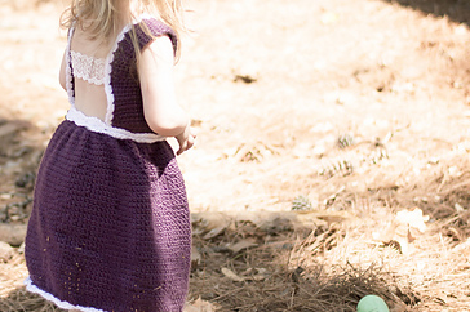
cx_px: 97
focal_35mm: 132
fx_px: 1722
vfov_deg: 10.4
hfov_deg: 15.4
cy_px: 120
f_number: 1.8
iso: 200
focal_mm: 50
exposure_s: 1/2000
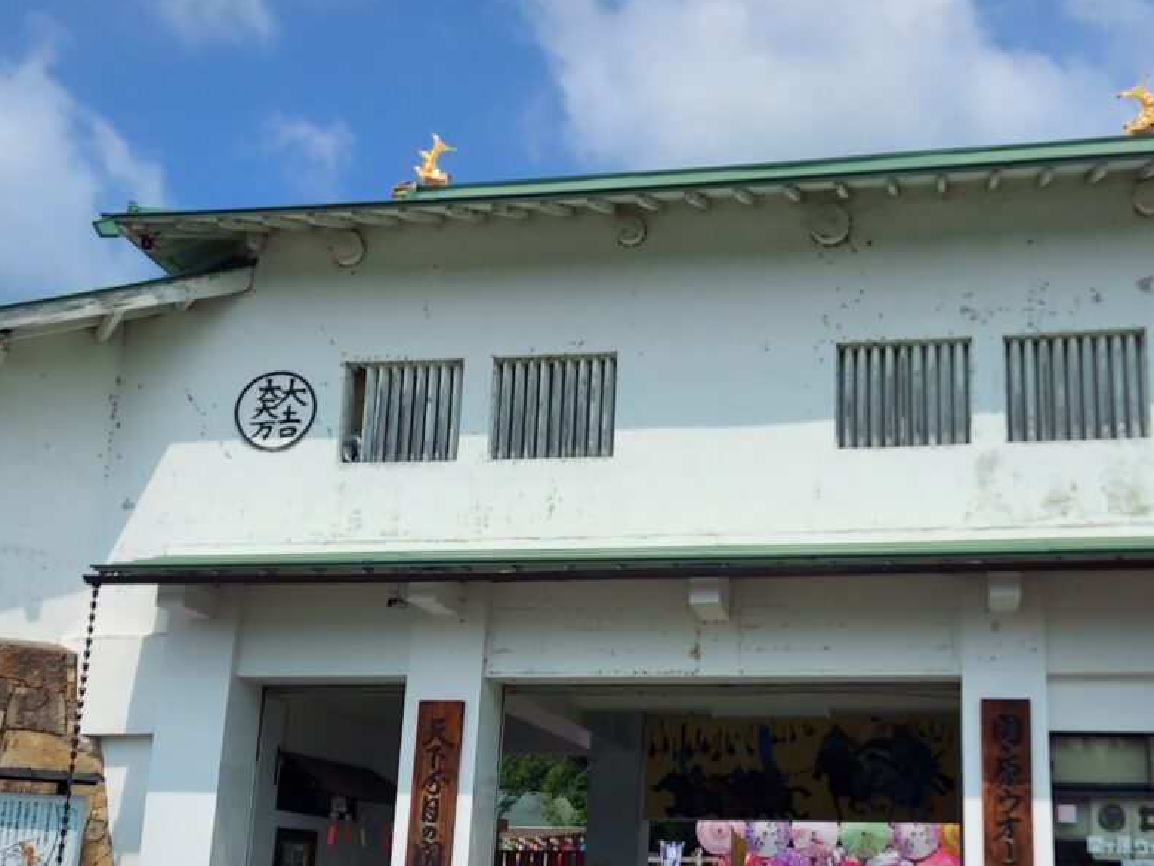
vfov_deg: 34.8
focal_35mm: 41
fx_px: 1367
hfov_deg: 45.3
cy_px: 583
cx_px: 729
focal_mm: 4.6
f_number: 2
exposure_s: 1/2786
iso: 50
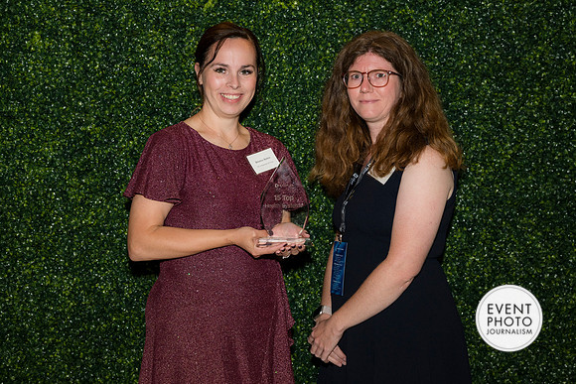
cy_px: 192
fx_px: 1056
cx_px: 288
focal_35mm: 66
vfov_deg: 20.6
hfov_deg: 30.5
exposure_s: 1/160
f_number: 5
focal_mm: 66
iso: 640
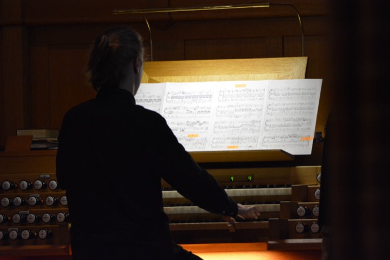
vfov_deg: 2.2
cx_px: 195
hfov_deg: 3.3
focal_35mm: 630
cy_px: 130
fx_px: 6821
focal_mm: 420
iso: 3200
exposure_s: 1/50
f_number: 6
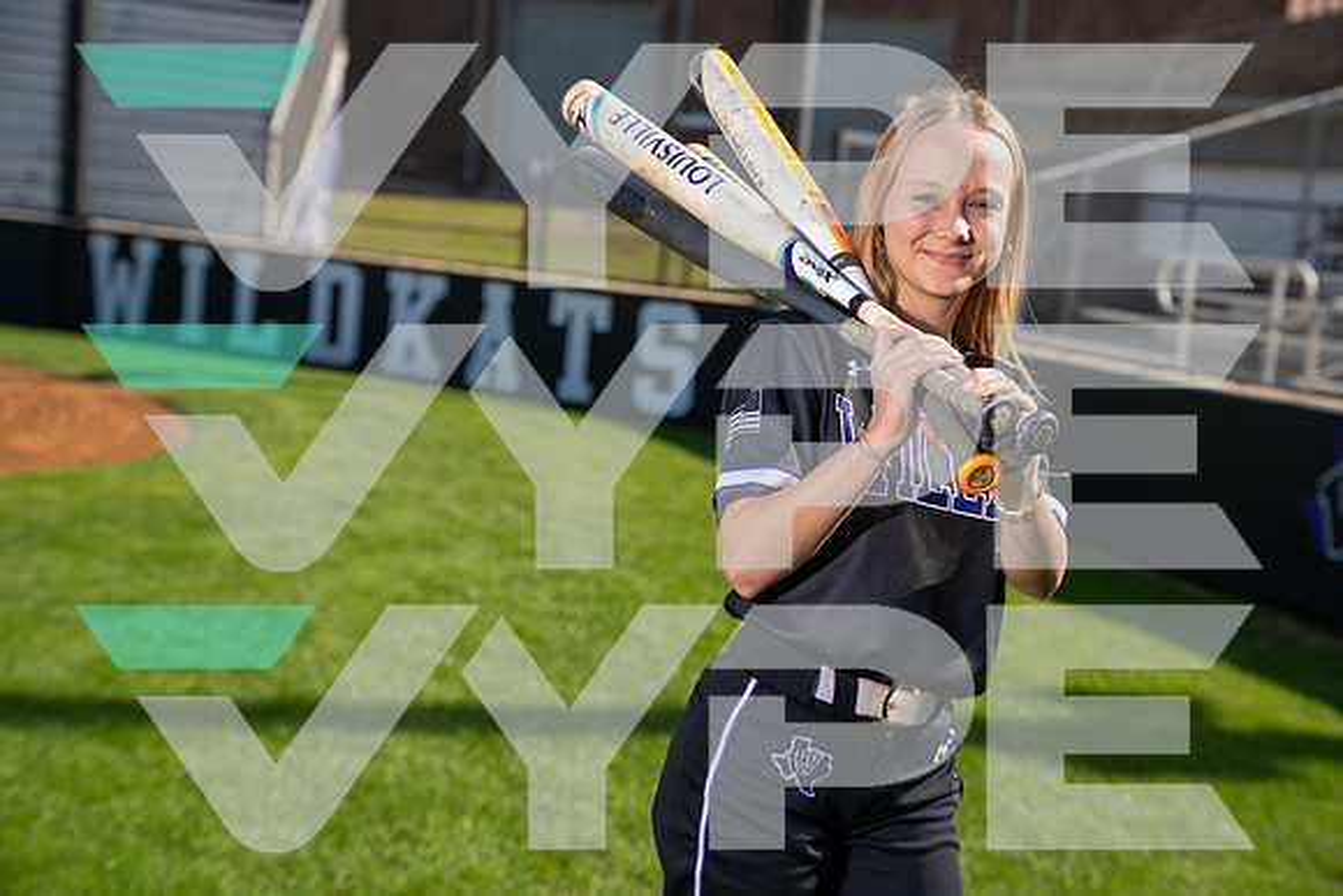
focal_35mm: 69
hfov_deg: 29.2
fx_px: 2575
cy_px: 448
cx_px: 672
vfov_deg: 19.7
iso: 100
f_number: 4.5
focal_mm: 69
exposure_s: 1/640
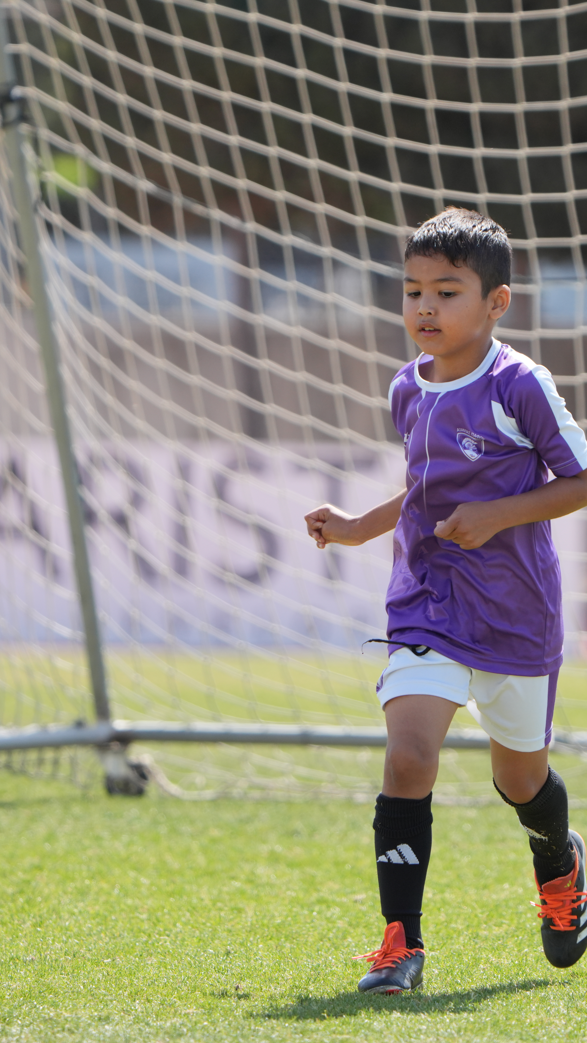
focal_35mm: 591
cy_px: 522
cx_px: 418
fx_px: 16353
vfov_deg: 3.7
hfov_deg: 2.1
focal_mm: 376
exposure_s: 1/1000
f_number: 6.3
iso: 400
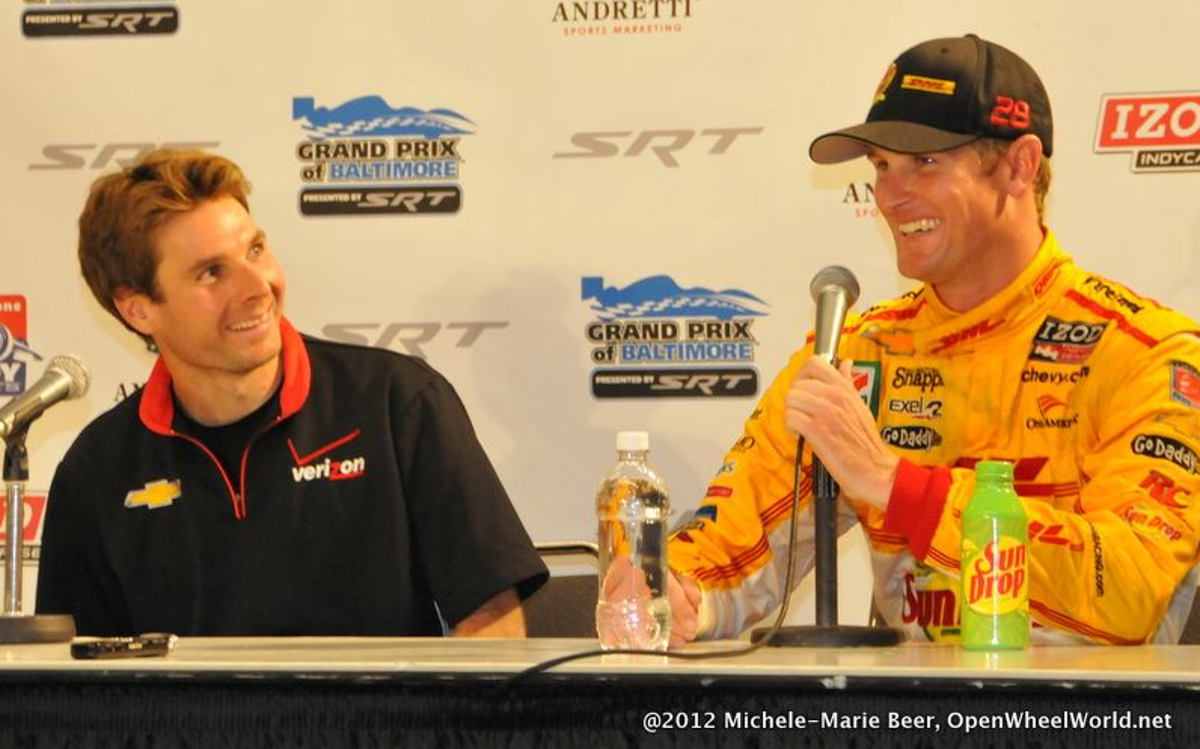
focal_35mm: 123
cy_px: 356
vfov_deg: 10.6
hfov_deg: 17.0
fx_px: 4021
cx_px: 600
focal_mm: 80
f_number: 6.3
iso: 1600
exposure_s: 1/60
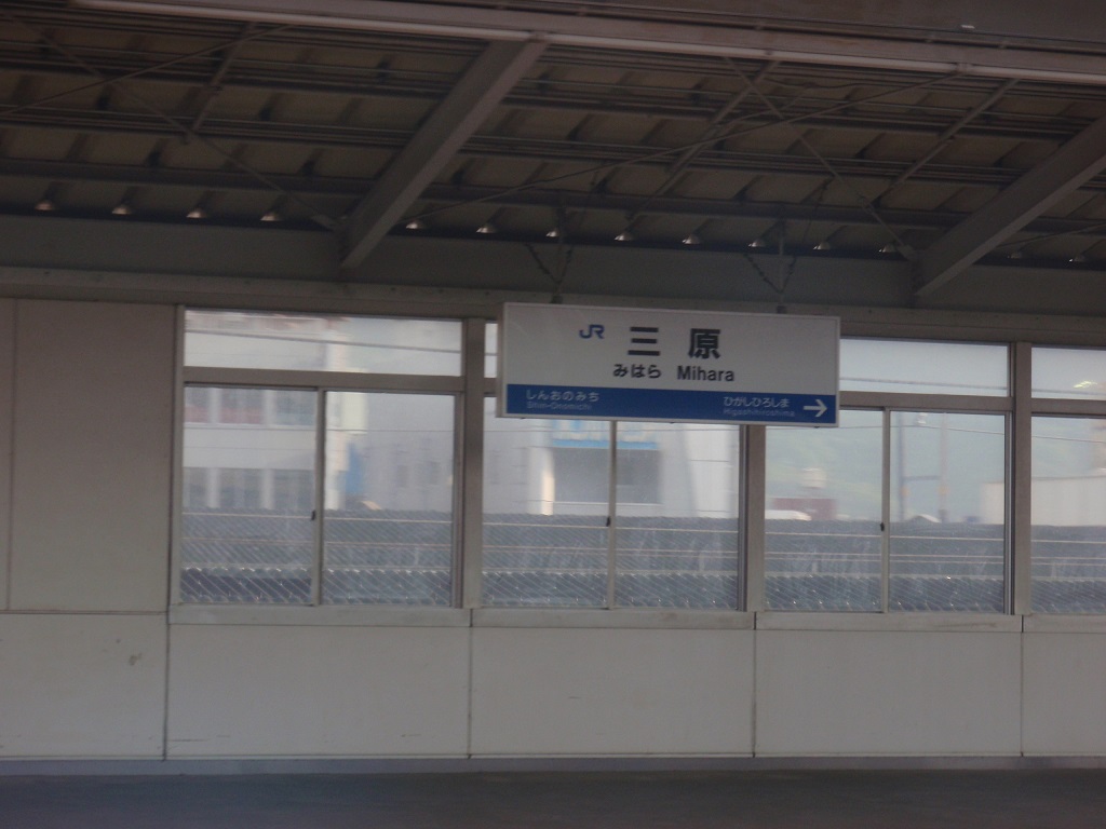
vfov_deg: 14.5
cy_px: 414
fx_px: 3259
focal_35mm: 102
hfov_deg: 19.3
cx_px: 553
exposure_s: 1/100
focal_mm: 18.2
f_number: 5.1
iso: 100
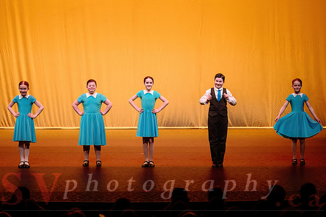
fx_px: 1053
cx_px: 145
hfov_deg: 17.6
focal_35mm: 116
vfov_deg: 11.8
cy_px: 85
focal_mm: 95
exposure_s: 1/500
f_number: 2.8
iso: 1250
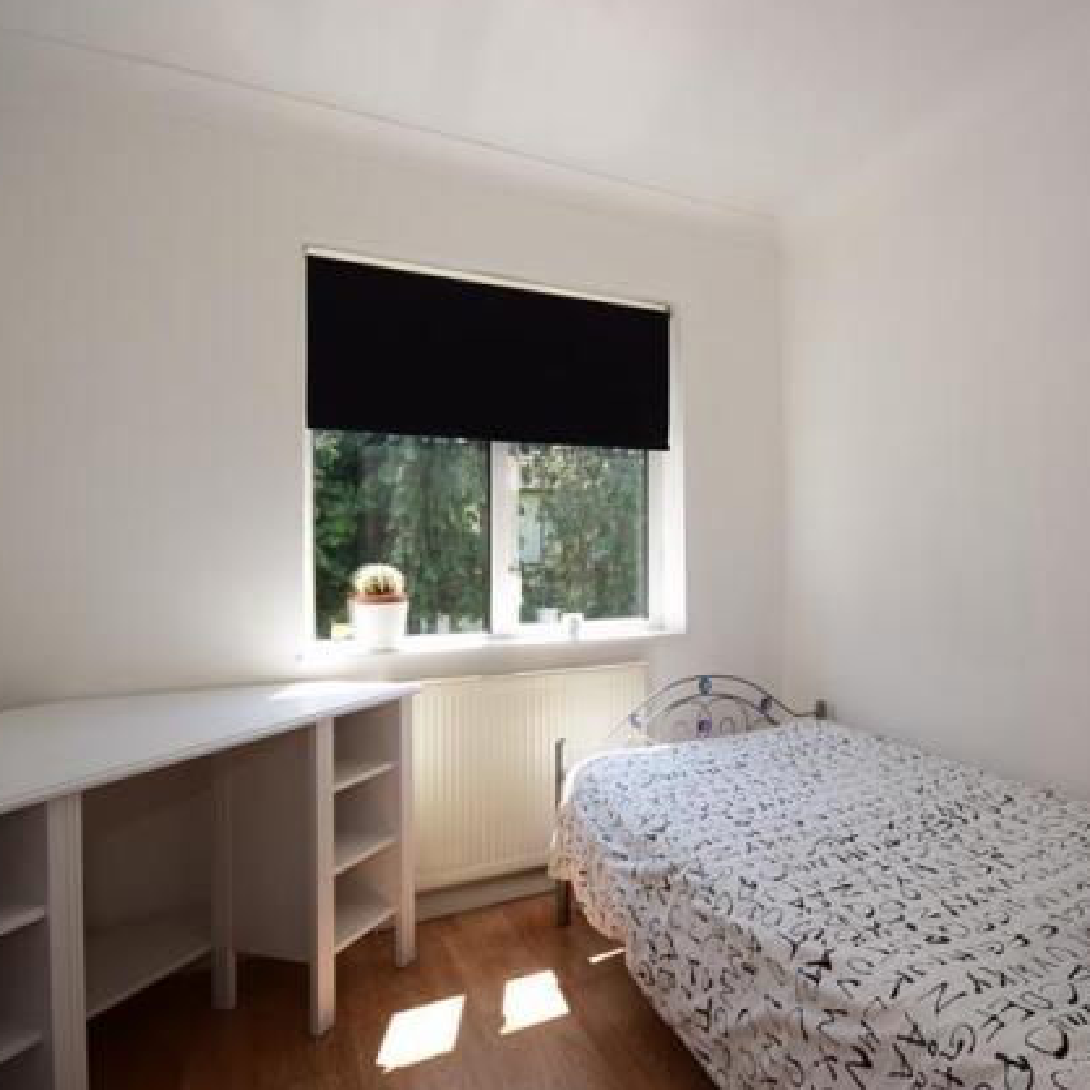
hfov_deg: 73.4
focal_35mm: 20
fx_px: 712
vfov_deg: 74.8
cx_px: 691
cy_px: 536
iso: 160
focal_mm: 10
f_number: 7.1
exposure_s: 1/125
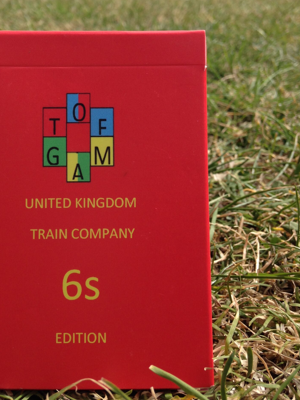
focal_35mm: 45
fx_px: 520
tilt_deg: -15.7
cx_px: 121
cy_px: 137
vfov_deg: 41.6
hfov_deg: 32.1
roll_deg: +1.7
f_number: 2.4
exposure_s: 1/1232
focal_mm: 4.12
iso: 50
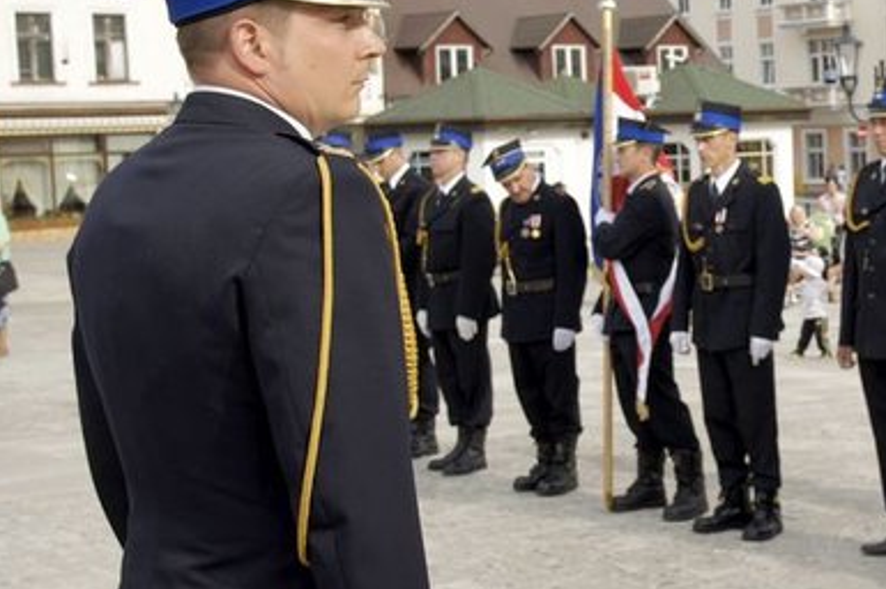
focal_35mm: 71
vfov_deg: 19.1
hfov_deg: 27.8
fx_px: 1746
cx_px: 723
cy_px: 239
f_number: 8
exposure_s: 1/100
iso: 100
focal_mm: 28
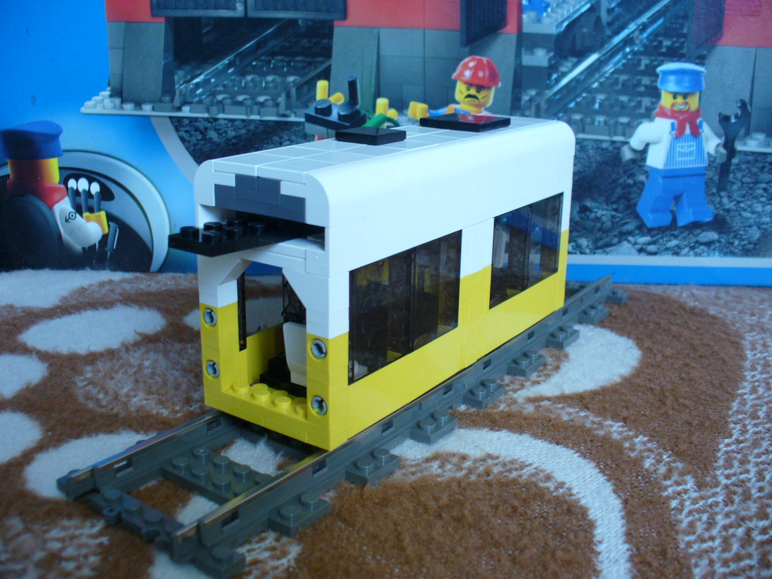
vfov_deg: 38.7
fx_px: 825
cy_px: 290
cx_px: 386
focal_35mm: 37
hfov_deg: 50.1
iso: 150
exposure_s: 1/30
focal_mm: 6.1
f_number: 2.8
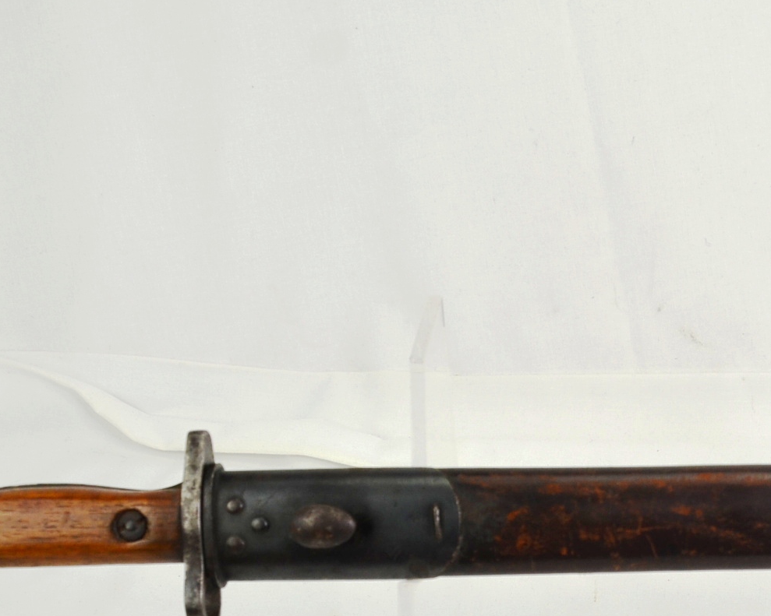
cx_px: 757
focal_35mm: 77
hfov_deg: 23.8
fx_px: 1757
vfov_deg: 19.6
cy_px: 526
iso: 200
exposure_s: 1/160
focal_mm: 22
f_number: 6.3
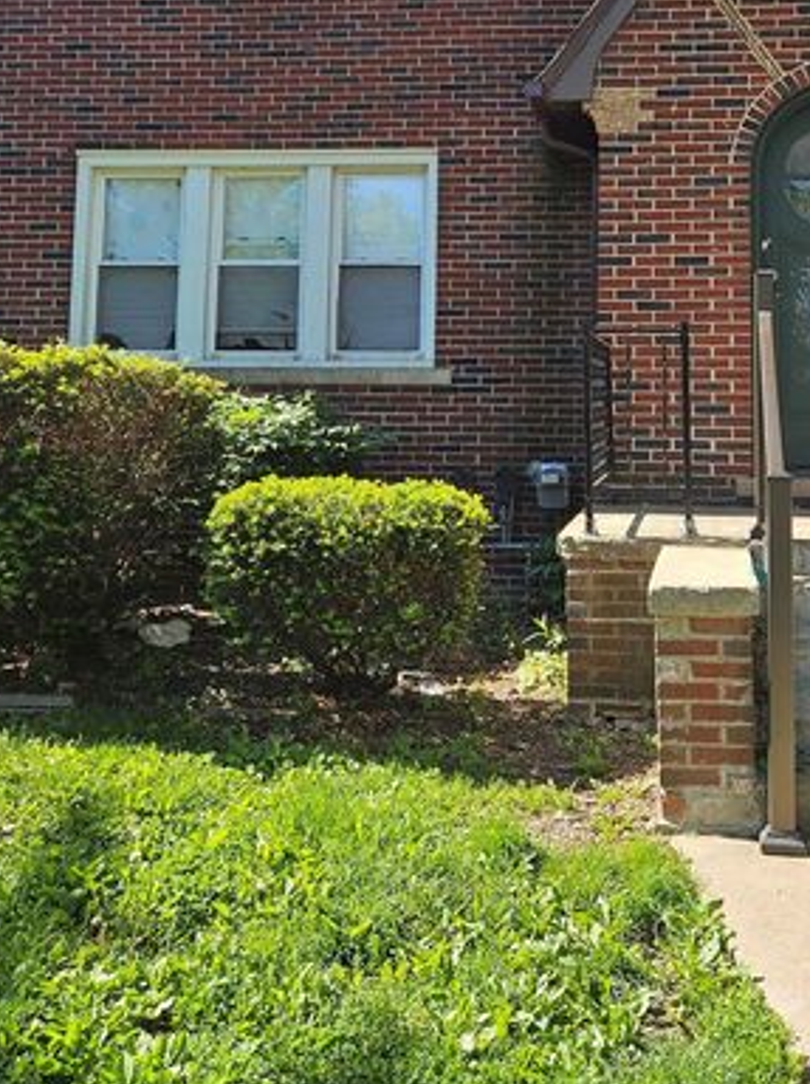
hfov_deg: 35.4
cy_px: 295
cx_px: 570
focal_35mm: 40
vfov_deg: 45.5
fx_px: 1251
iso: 25
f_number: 1.8
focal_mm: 5.4
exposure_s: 1/574
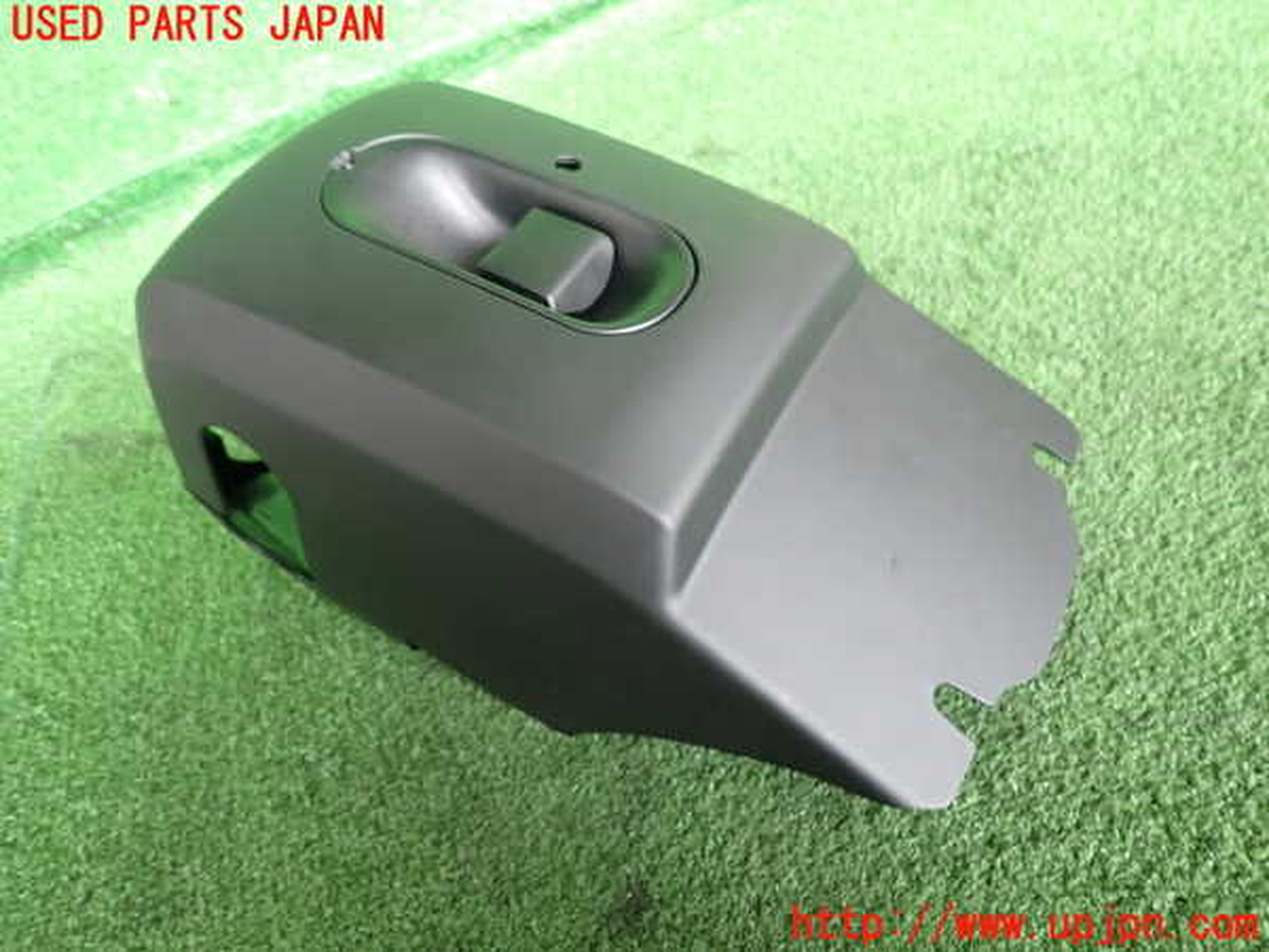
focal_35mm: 25
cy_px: 476
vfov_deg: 54.9
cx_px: 634
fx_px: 916
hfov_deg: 69.4
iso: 200
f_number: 2
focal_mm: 4.5
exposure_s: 1/30
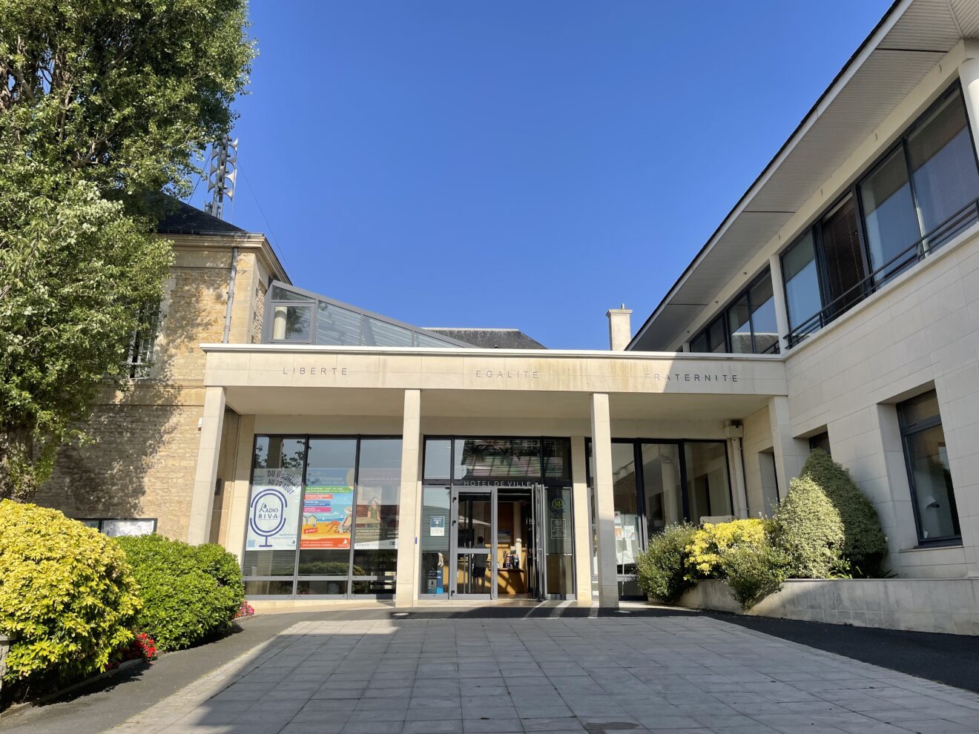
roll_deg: +1.0
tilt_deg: +17.1
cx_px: 490
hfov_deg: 67.3
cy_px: 367
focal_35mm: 26
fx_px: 735
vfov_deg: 53.1
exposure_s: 1/3509
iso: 32
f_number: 1.6
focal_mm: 4.2
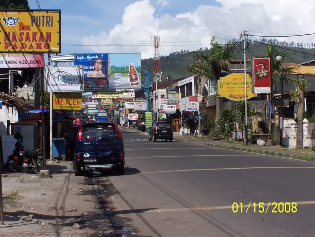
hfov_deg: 23.8
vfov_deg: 18.0
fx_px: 746
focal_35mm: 82
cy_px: 118
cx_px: 158
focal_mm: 13.7
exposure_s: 1/500
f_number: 6.3
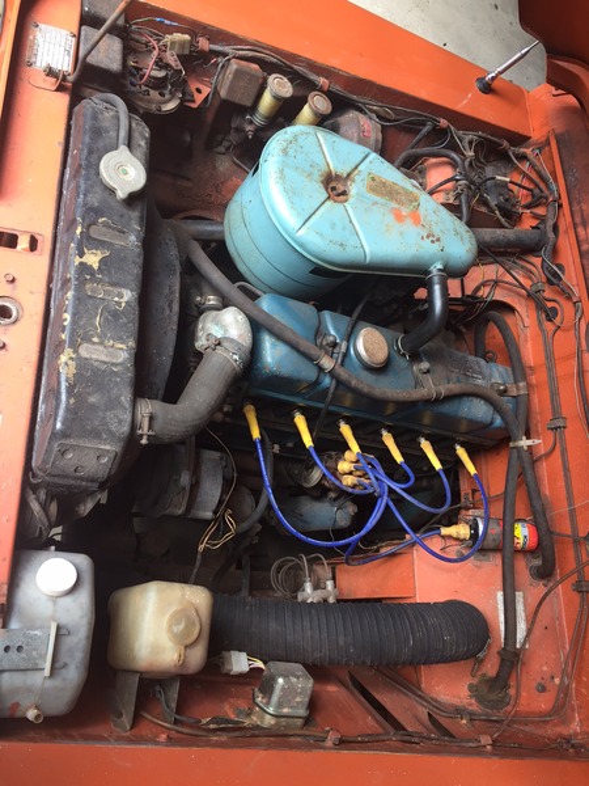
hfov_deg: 48.2
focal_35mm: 29
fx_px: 658
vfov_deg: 61.7
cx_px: 294
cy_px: 393
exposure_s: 1/100
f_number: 2.2
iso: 40
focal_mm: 4.15
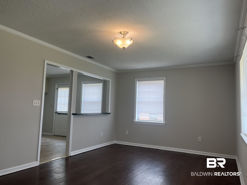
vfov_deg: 53.1
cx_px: 124
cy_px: 92
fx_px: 186
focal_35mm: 26
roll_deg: -0.7
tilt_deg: +2.9
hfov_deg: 67.3
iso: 50
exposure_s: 1/129
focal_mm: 5.1
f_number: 1.6
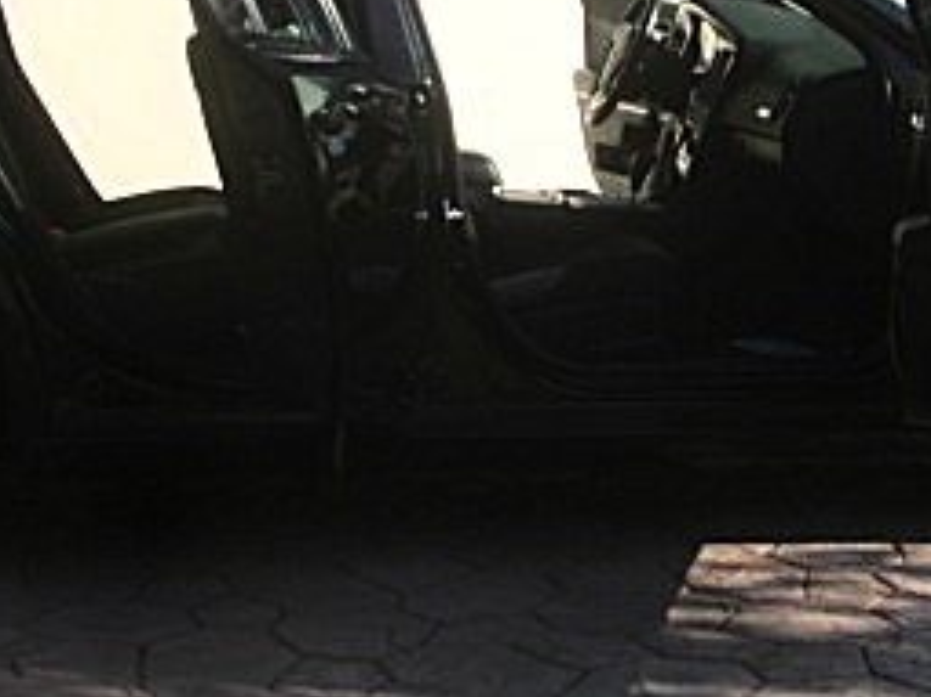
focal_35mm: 108
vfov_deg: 13.7
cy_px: 292
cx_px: 449
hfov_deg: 18.2
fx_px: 2903
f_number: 3.1
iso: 50
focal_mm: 7.6
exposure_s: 1/640
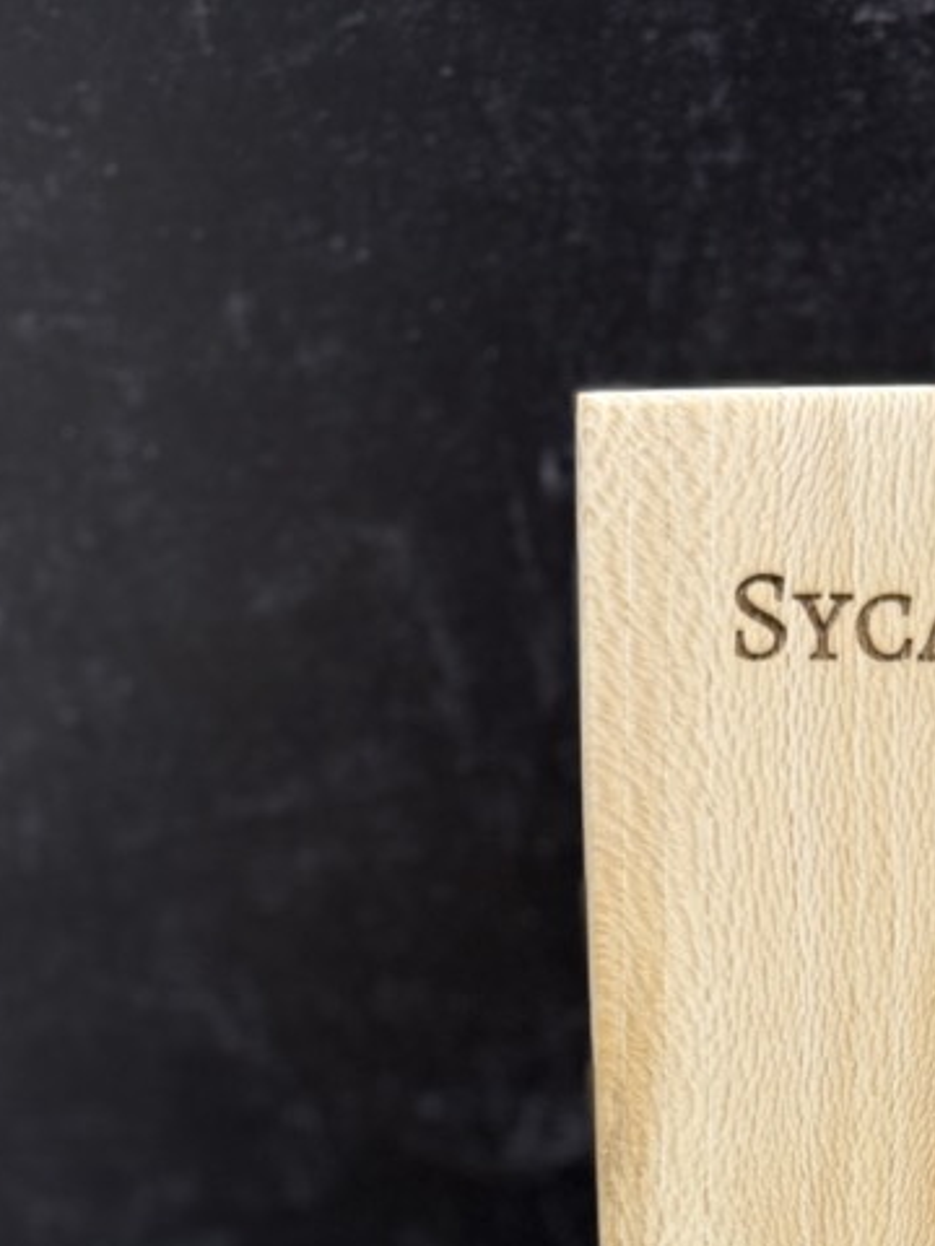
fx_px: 2161
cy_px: 1493
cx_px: 1005
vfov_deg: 28.1
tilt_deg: -24.6
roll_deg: +0.3
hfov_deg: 23.1
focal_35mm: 60
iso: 160
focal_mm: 6.76
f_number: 1.78
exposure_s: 1/120
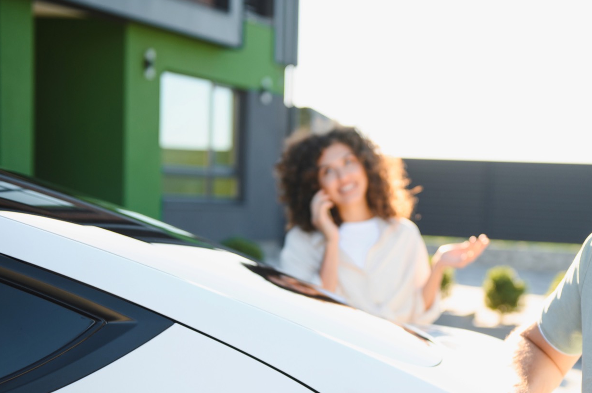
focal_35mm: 78
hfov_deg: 25.7
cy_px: 310
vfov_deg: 17.3
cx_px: 444
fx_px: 1281
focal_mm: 48
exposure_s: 1/400
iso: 160
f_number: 2.8
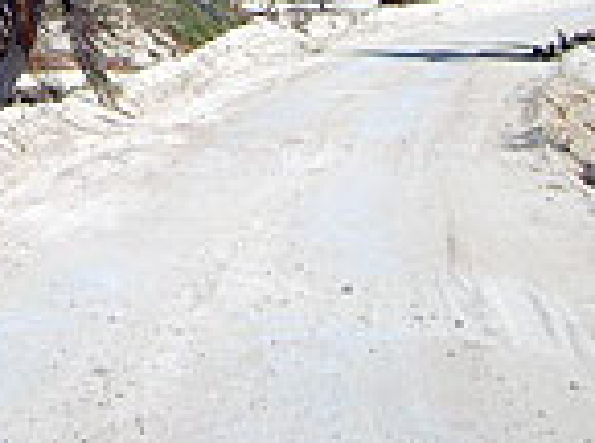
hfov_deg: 17.5
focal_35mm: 109
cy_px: -180
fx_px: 1869
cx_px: -53
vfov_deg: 12.9
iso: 50
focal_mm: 5.8
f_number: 7.1
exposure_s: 1/350
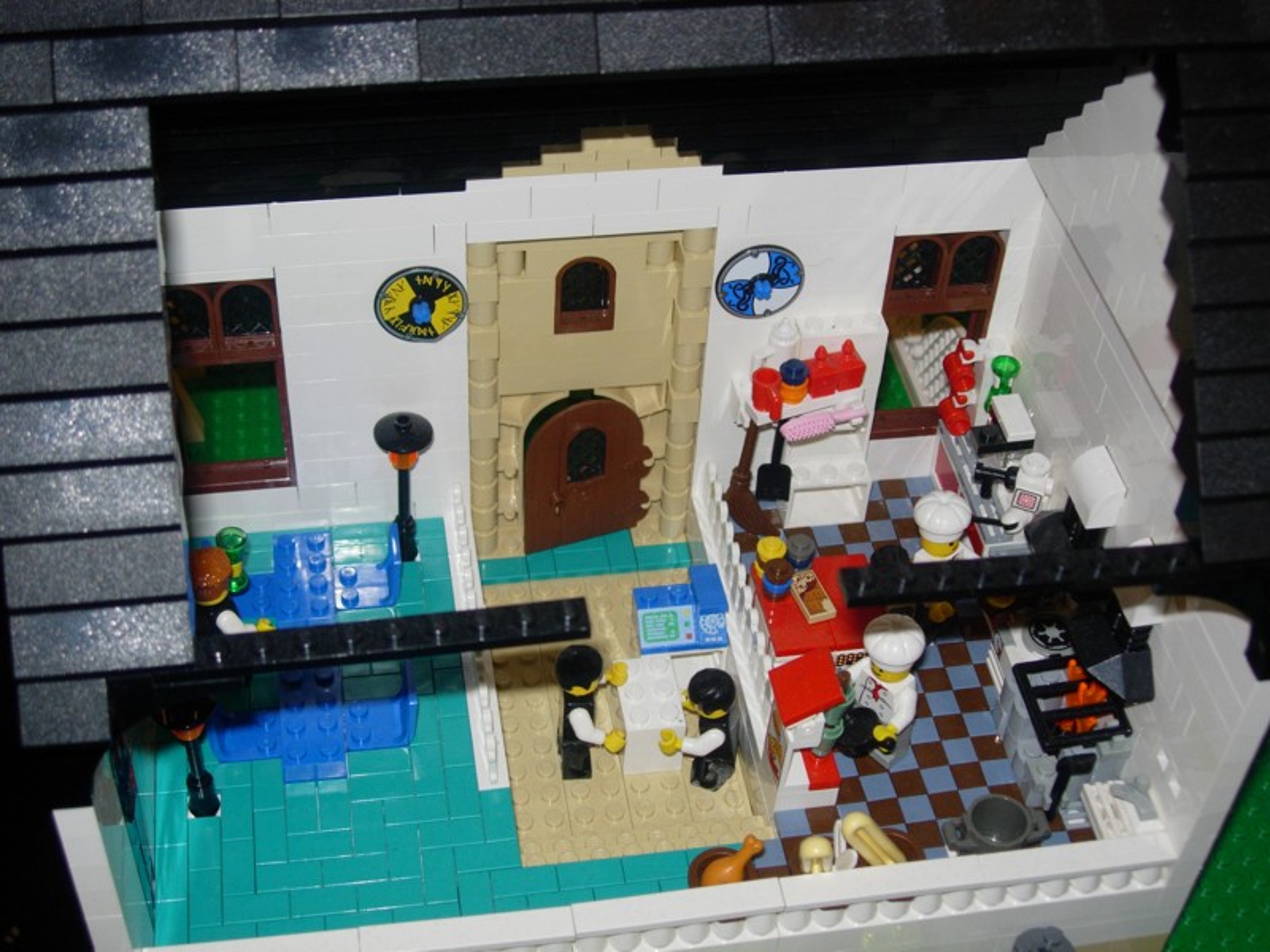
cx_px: 635
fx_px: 1871
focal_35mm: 51
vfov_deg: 28.6
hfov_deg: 37.5
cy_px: 476
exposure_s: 1/64
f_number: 3.2
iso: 79
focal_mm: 10.6
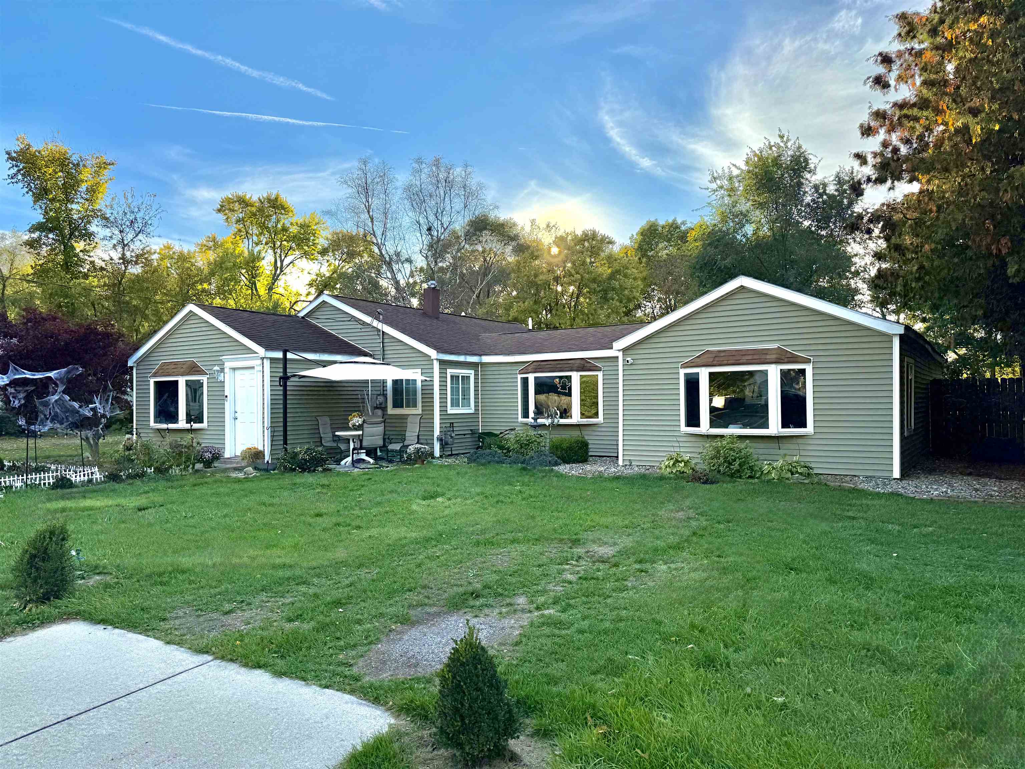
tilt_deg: +2.2
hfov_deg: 71.6
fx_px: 711
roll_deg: +1.1
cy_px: 384
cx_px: 512
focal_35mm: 24
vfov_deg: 56.8
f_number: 1.78
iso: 80
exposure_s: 1/7353
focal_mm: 6.76
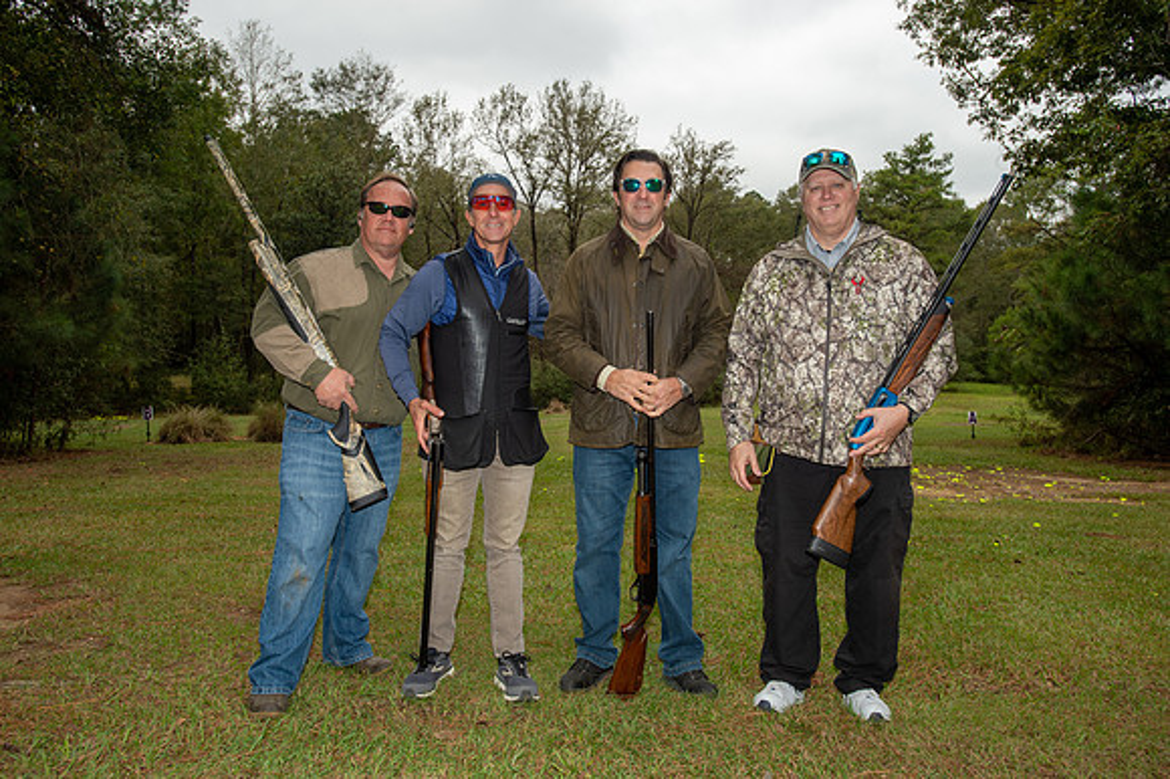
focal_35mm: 26
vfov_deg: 49.5
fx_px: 844
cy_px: 390
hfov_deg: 69.4
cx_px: 585
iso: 320
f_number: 6.3
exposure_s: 1/250
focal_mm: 26
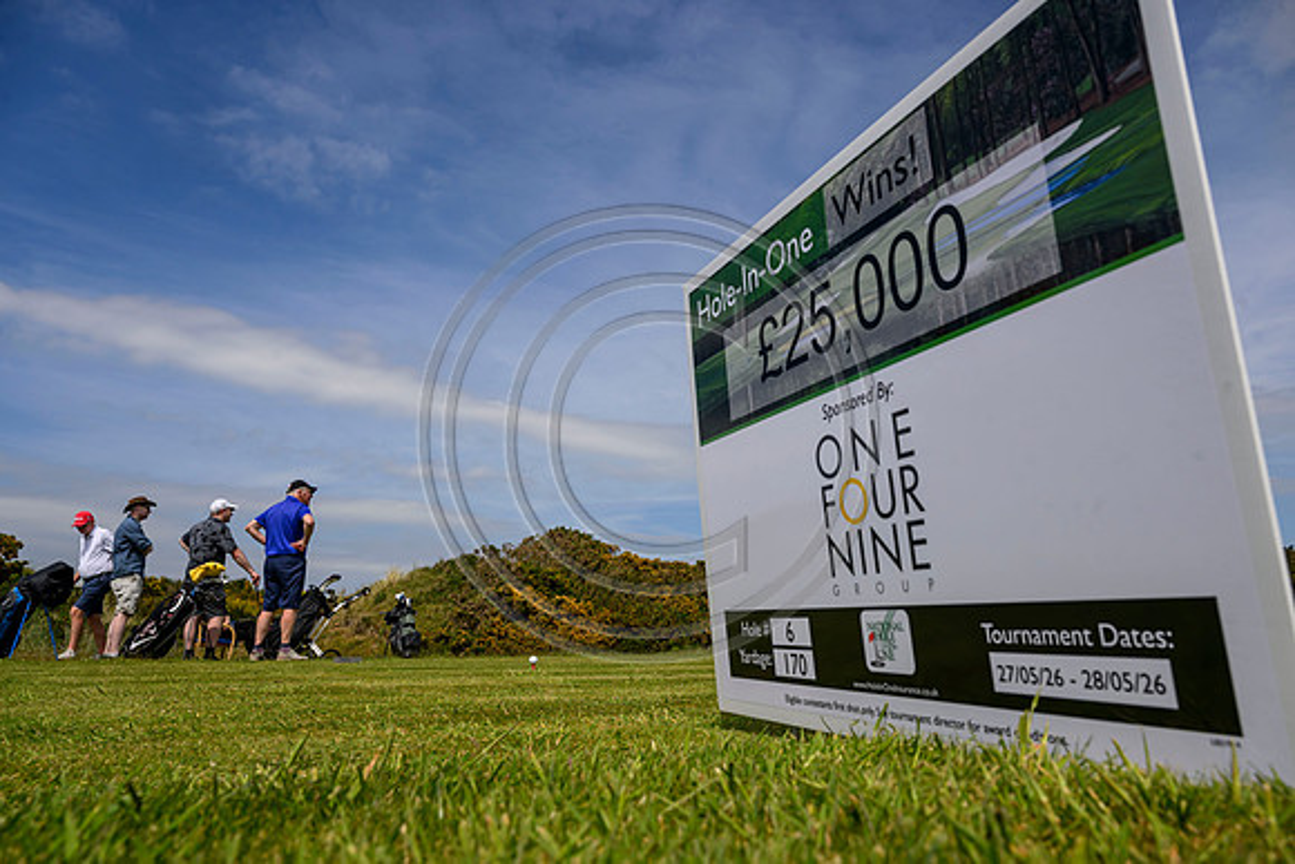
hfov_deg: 73.7
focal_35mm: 24
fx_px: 863
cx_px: 648
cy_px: 432
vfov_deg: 53.2
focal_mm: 24
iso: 320
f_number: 8
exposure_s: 1/1250
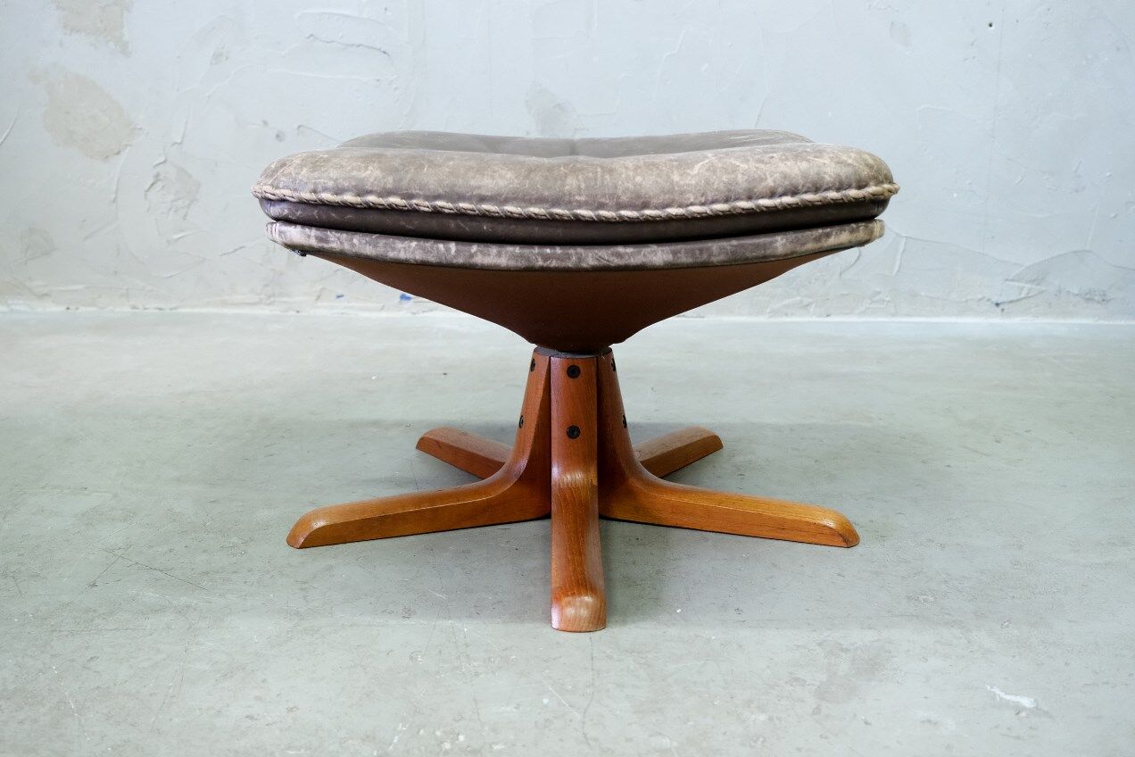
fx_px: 1166
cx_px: 568
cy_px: 378
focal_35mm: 37
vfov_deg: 35.9
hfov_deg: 51.9
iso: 4000
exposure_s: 1/38
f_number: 4
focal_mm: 24.7
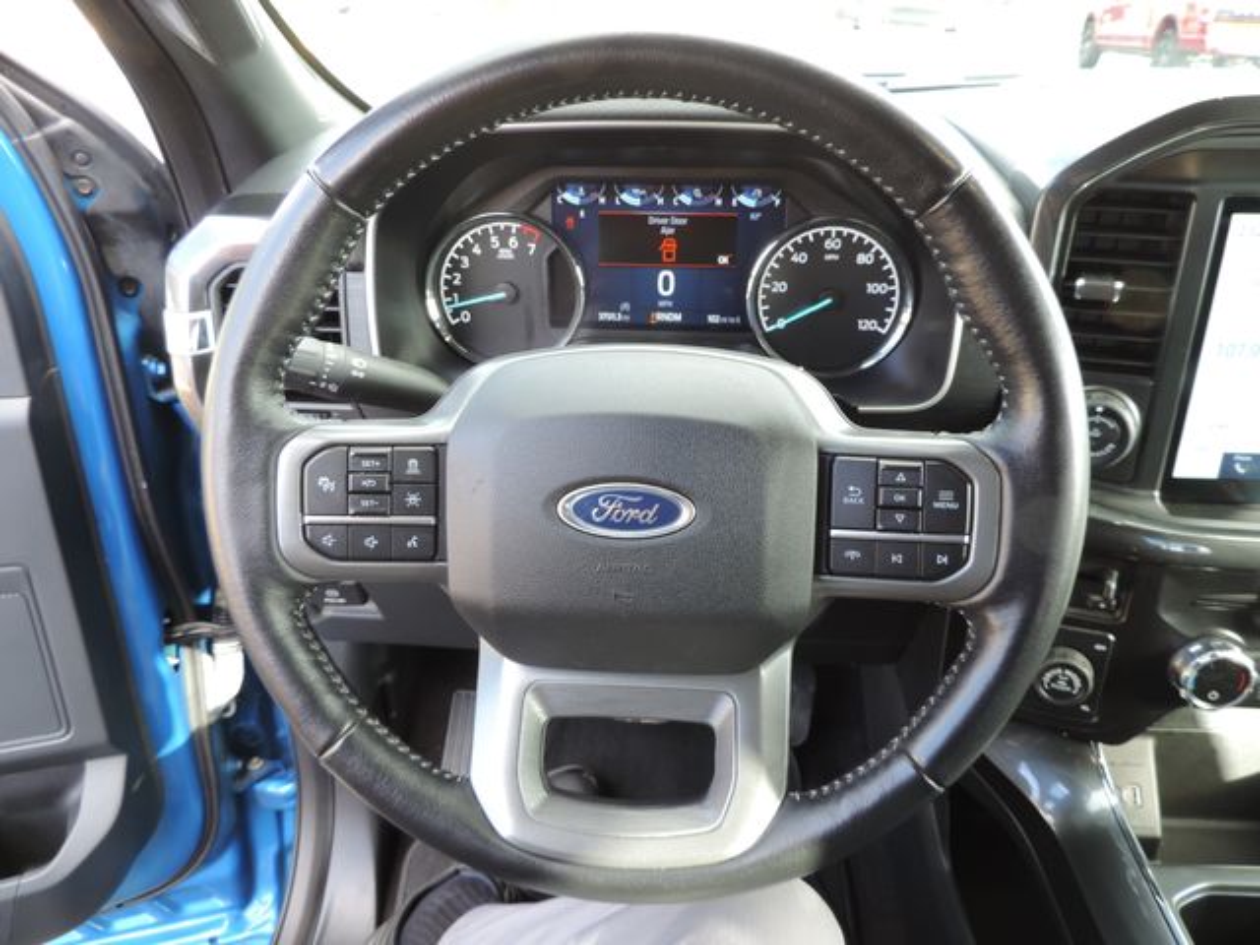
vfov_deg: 56.8
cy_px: 472
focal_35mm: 24
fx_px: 874
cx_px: 630
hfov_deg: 71.6
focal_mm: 4.3
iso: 125
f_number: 3
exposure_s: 1/30
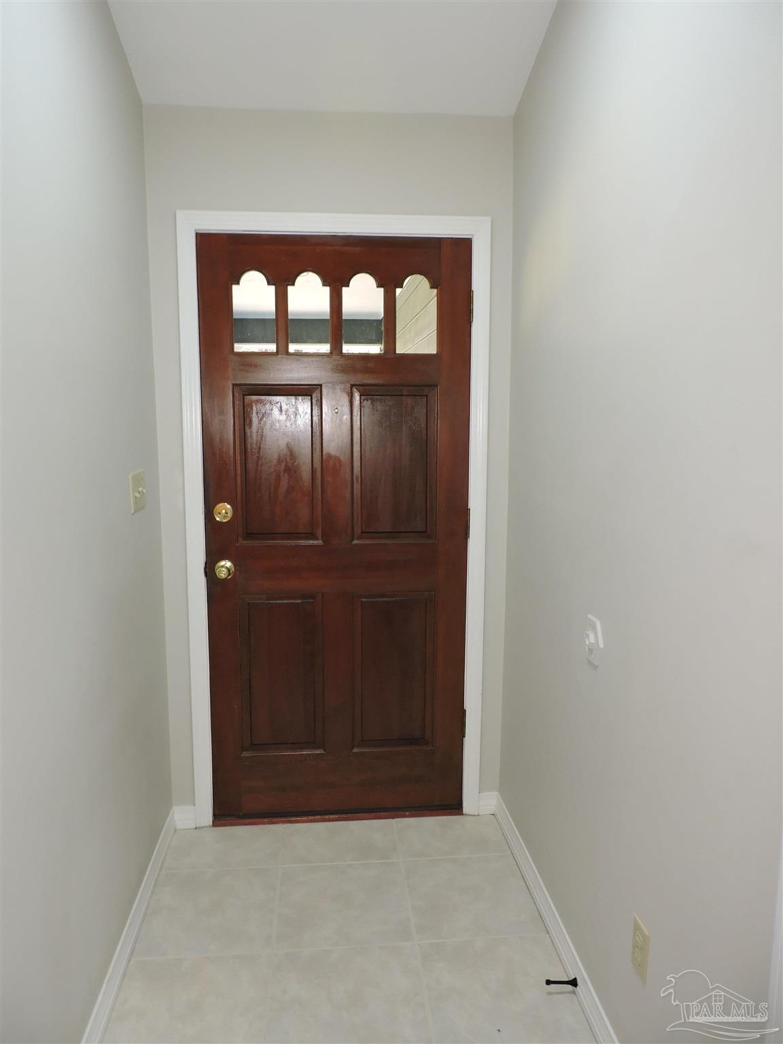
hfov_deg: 56.8
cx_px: 392
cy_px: 522
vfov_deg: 71.6
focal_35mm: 24
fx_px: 724
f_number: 3
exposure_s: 1/30
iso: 200
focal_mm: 4.3
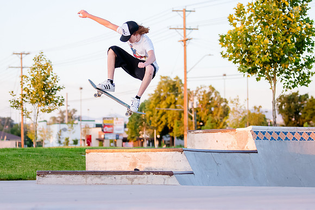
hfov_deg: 15.8
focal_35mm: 130
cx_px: 123
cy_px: 82
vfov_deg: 10.6
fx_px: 1135
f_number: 2.8
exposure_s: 1/1600
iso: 1600
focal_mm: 70
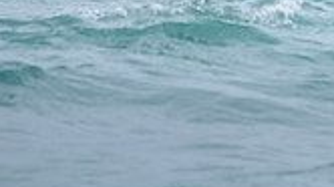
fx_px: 19863
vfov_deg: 0.5
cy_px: -134
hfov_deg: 1.0
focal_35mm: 2245
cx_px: 691
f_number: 5.6
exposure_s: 1/800
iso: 450
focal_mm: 500
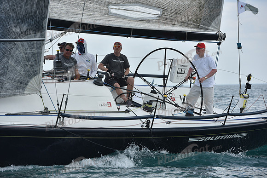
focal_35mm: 175
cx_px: 134
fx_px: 1298
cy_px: 89
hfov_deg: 11.7
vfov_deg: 7.9
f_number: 6.3
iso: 250
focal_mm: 175
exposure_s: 1/1250
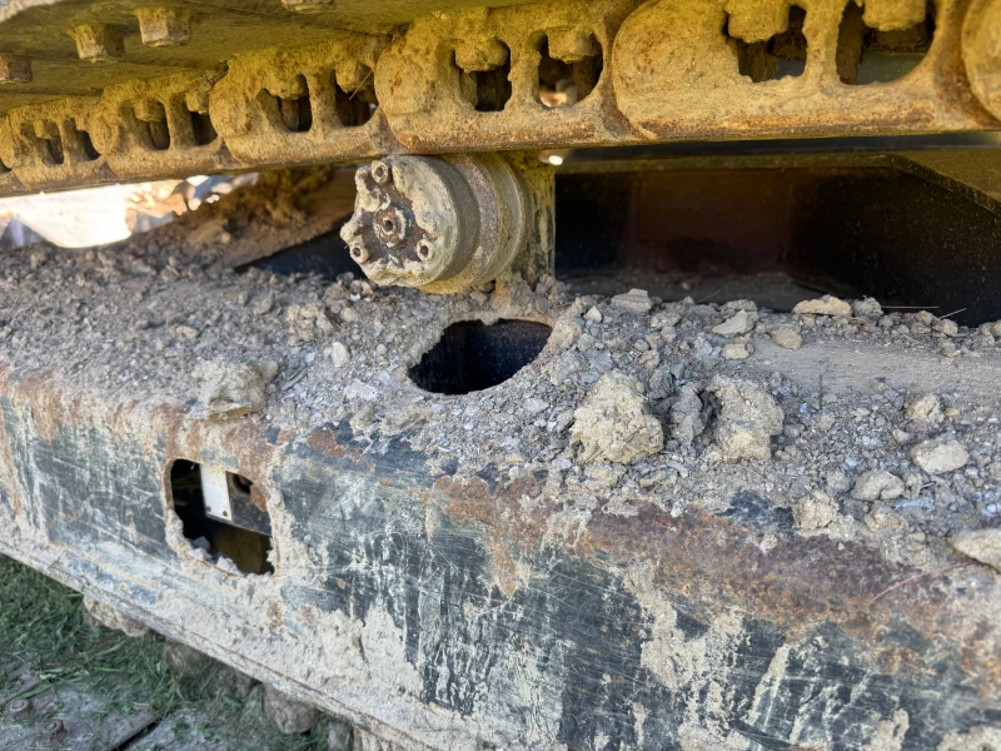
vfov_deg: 56.8
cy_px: 376
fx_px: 694
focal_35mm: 24
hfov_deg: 71.6
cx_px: 500
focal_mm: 6.76
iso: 64
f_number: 1.78
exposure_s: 1/121
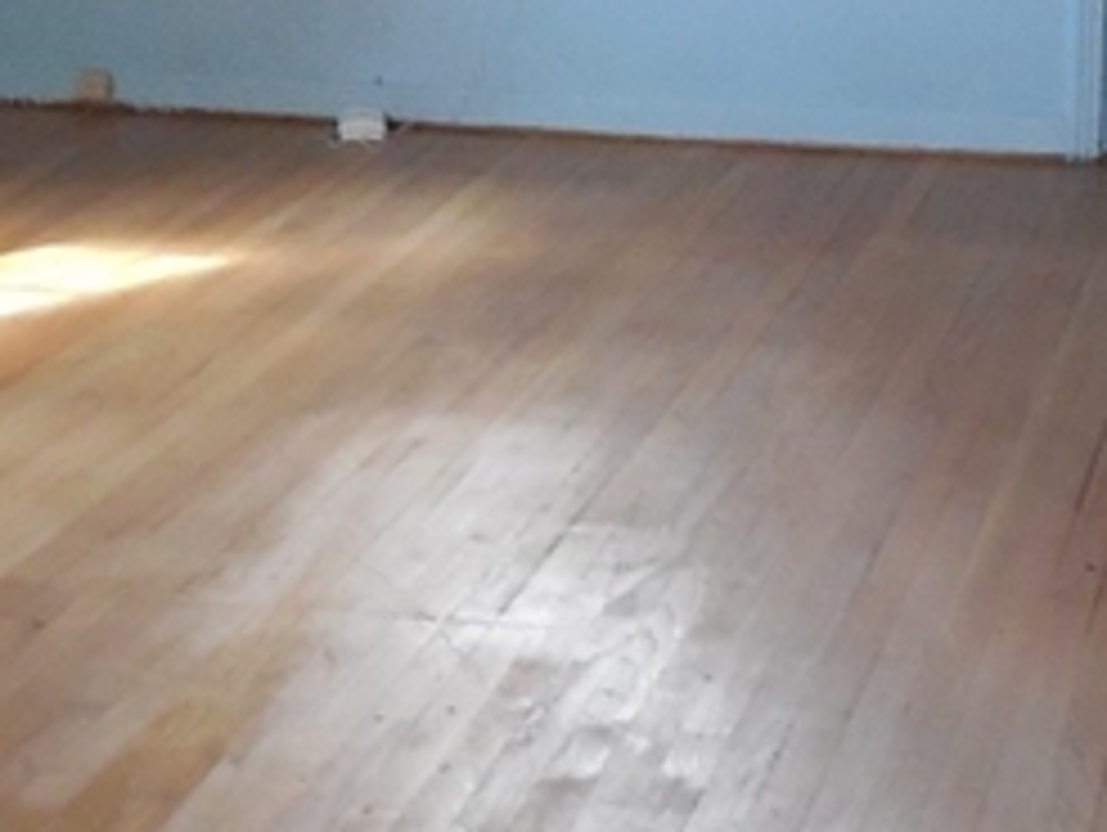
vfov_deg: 14.1
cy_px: 117
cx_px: 306
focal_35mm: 104
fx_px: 3329
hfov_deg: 18.8
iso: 360
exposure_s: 1/30
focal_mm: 4.5
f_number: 3.1
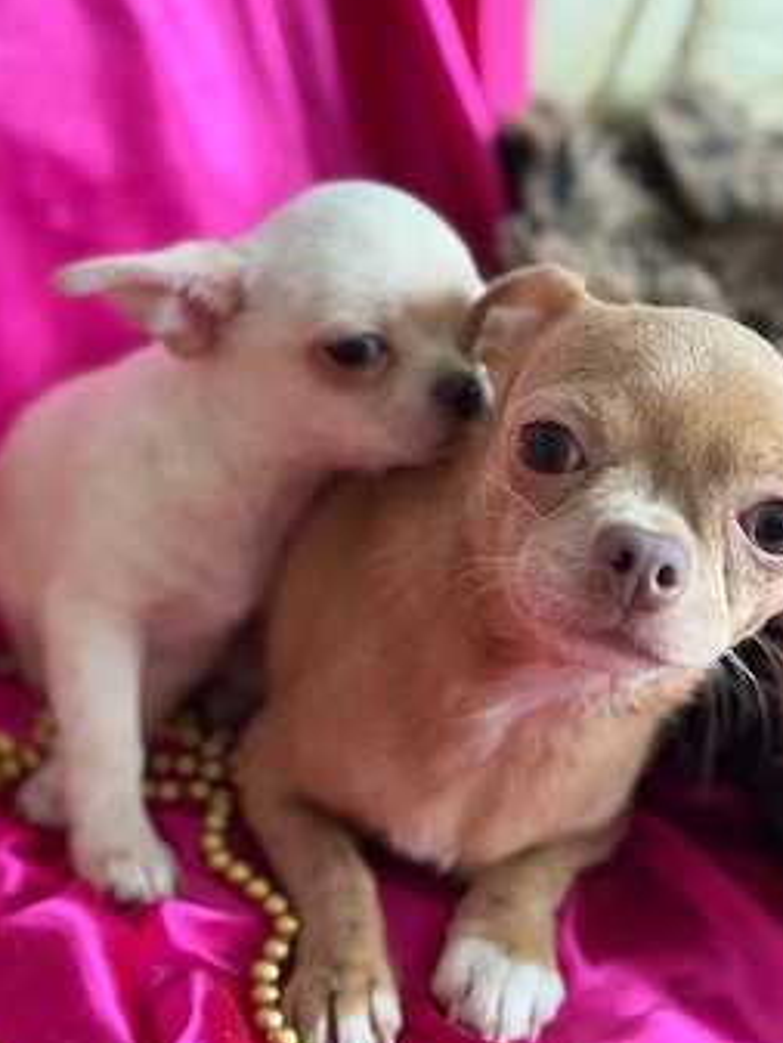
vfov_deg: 33.8
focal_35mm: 57
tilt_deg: -19.5
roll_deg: -3.1
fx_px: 1718
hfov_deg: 25.7
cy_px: 495
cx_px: 356
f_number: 1.78
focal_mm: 6.76
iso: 250
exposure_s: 1/60
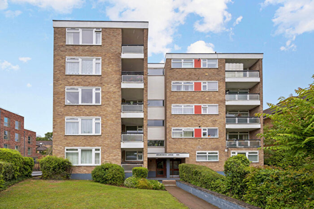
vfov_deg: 81.2
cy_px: 104
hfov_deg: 104.3
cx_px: 157
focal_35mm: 14
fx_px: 122
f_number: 8
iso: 200
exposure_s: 1/160
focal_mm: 14
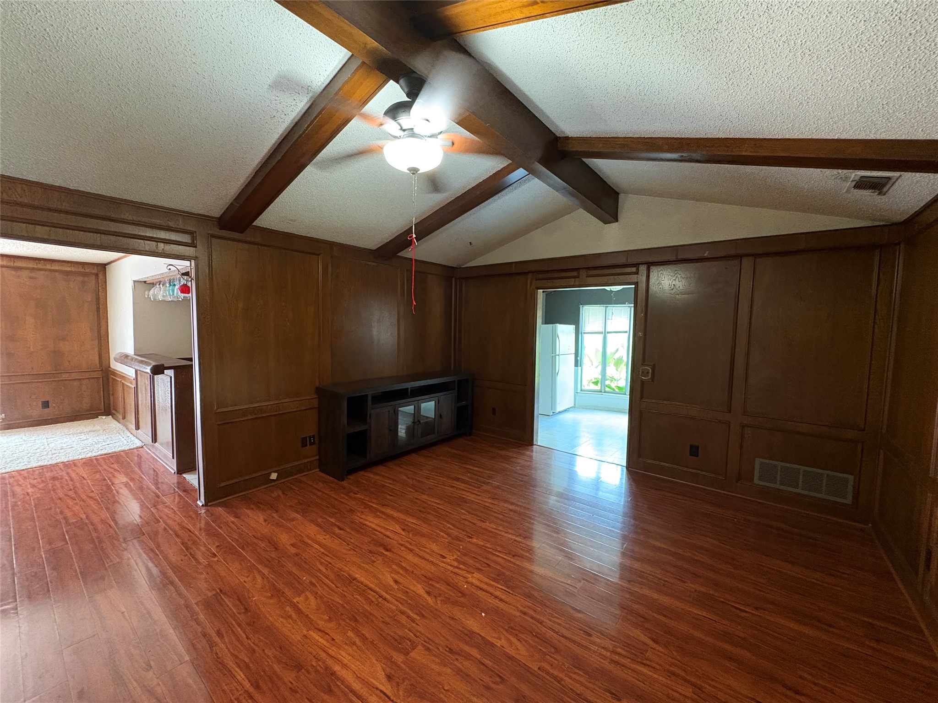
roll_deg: -1.3
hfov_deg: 102.1
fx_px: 379
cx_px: 469
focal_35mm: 14
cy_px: 352
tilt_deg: -4.1
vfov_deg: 85.7
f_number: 2.2
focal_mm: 2.22
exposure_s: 1/40
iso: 800
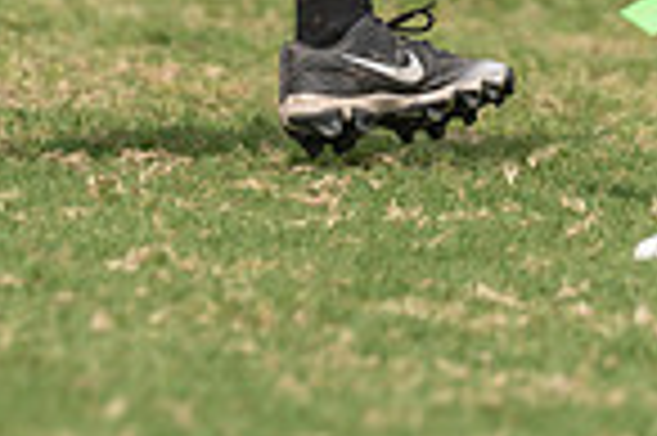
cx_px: 144
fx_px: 14474
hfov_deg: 2.6
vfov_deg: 1.7
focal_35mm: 794
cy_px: -290
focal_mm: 200
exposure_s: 1/1250
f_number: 3.5
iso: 100
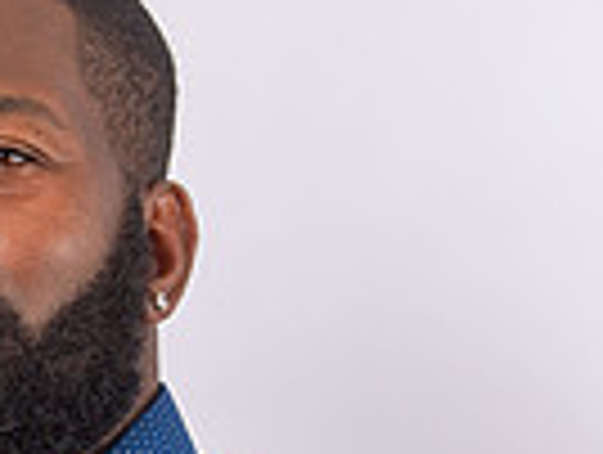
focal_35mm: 133
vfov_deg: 11.0
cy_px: 490
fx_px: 2321
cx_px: -158
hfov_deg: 14.3
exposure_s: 1/250
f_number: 9
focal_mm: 32
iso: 125
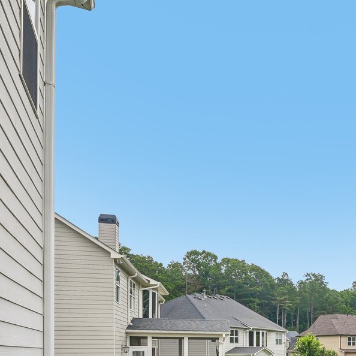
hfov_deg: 35.4
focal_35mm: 41
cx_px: 385
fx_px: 477
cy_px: 363
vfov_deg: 36.4
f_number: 8
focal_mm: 14
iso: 100
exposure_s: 1/200
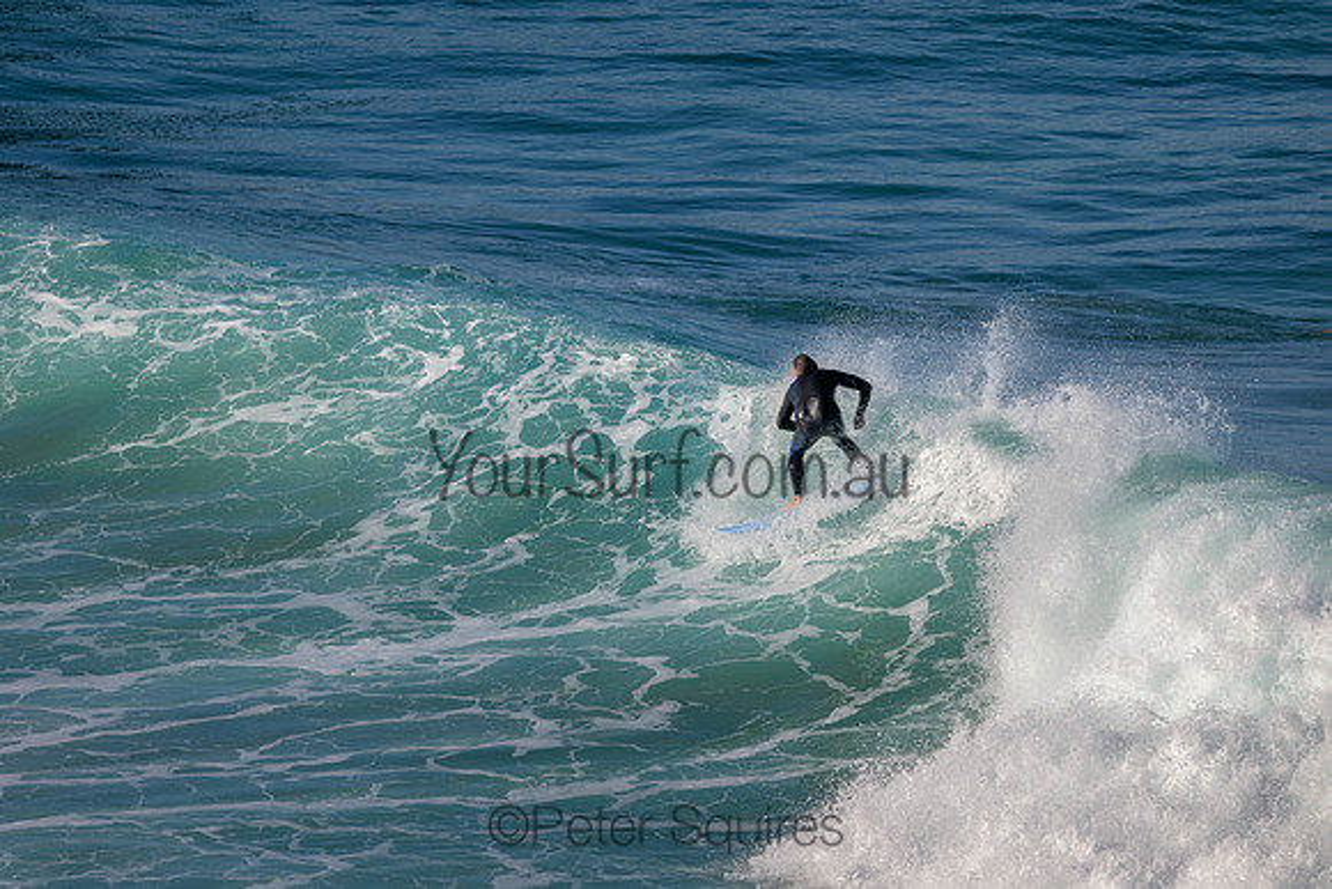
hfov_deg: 5.2
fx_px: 14803
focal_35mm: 400
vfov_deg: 3.4
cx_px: 666
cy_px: 444
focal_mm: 400
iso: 900
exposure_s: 1/2000
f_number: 11
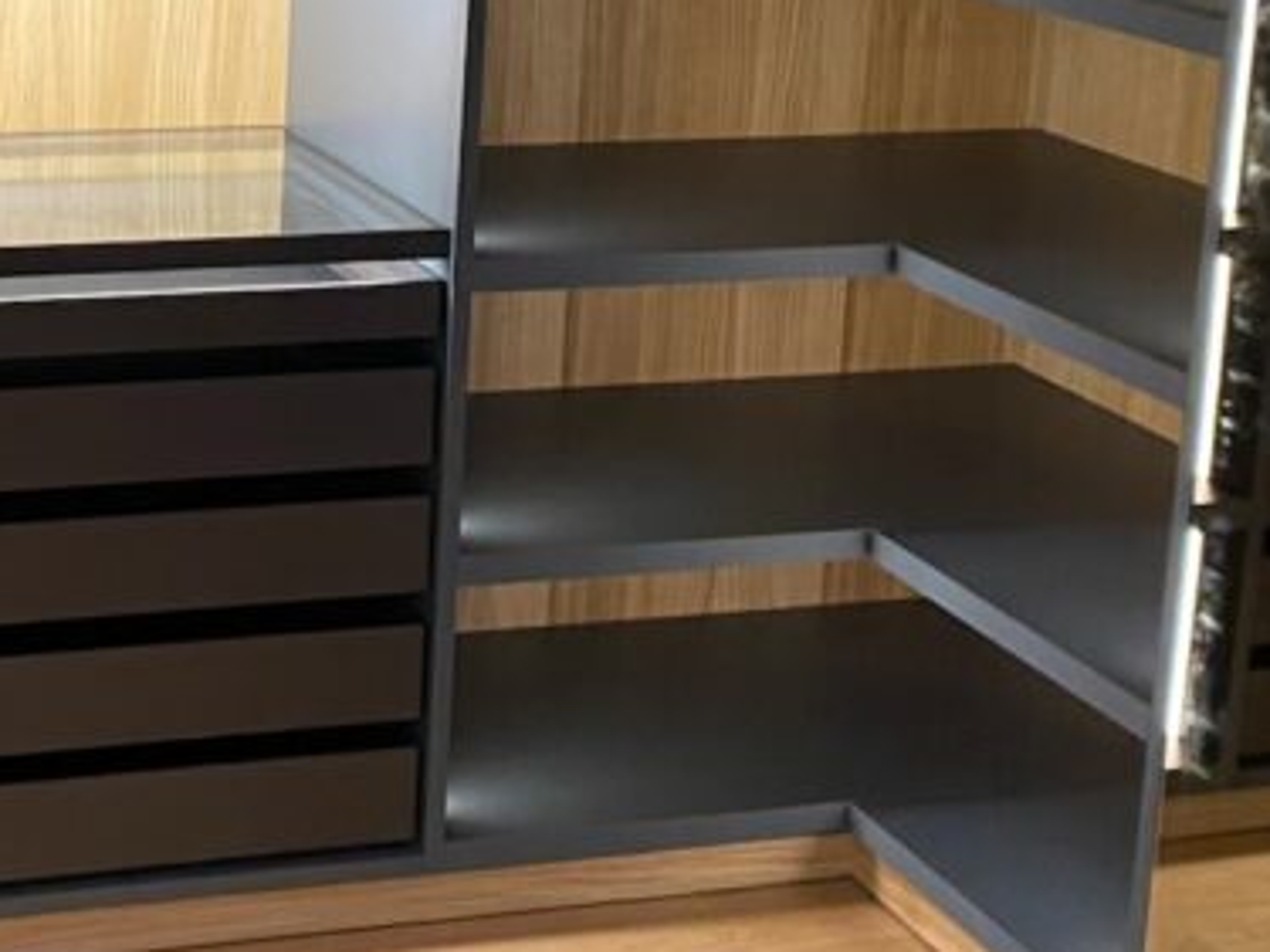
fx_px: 2604
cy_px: 102
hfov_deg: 26.4
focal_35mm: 71
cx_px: 95
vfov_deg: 20.3
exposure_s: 1/58
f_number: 1.8
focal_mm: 4.25
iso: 500
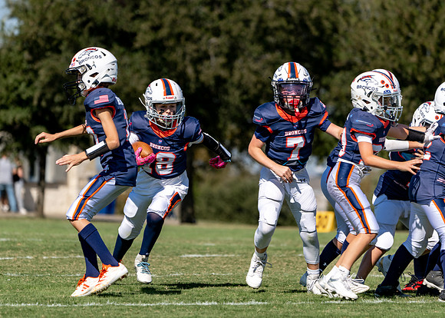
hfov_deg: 6.5
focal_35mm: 309
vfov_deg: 4.7
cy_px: 179
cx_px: 211
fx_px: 3899
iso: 125
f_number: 5.6
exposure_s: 1/1250
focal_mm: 259
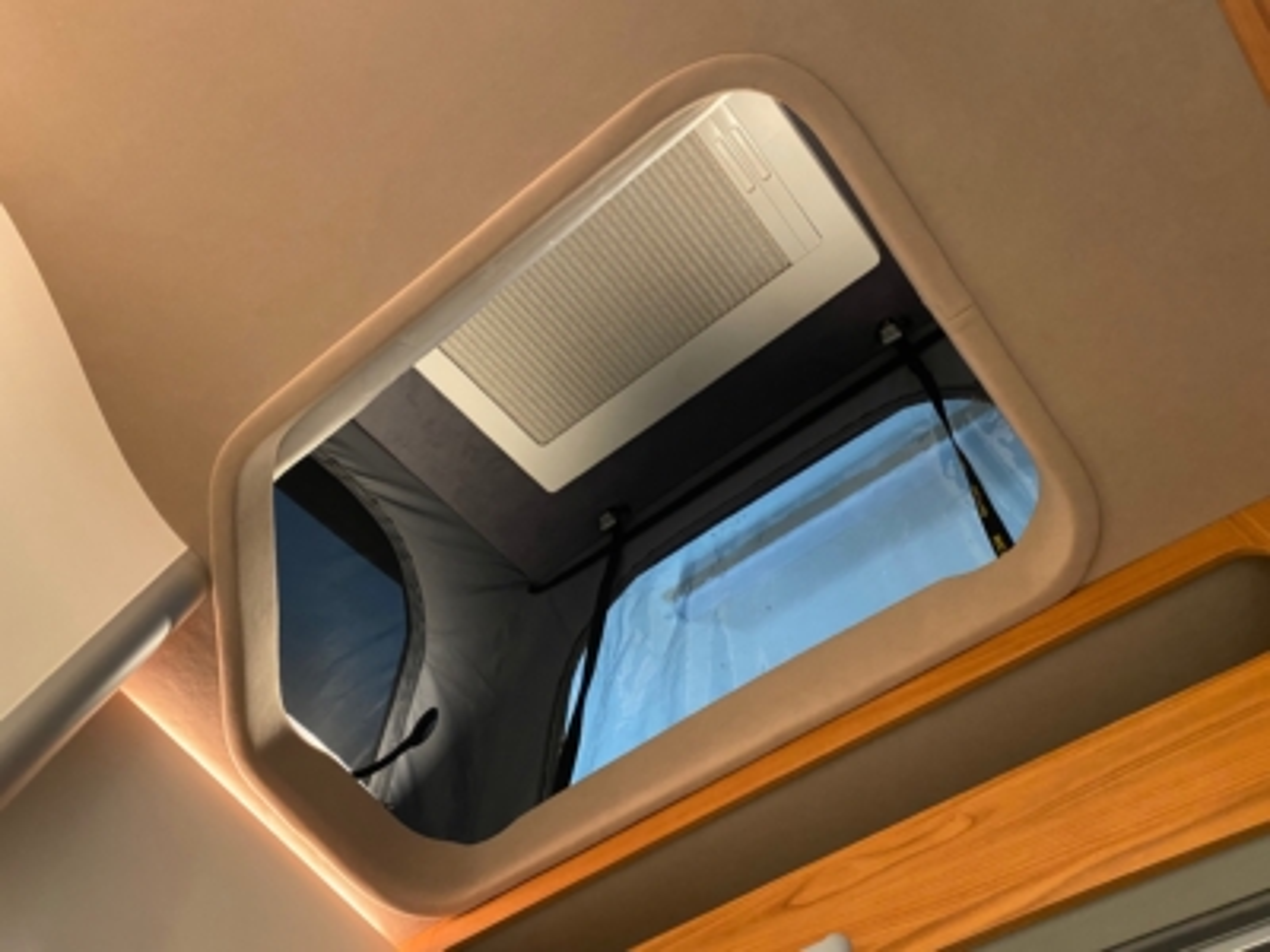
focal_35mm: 26
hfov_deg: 67.3
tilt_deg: +64.2
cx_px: 635
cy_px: 476
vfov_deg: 53.1
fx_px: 954
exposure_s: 1/31
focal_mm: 4.25
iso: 640
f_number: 1.8
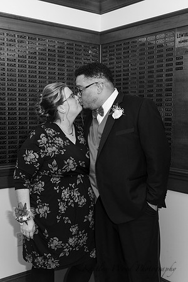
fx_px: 345
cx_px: 94
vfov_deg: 44.5
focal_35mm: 44
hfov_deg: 30.5
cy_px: 141
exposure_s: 1/200
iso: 800
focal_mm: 44
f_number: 4
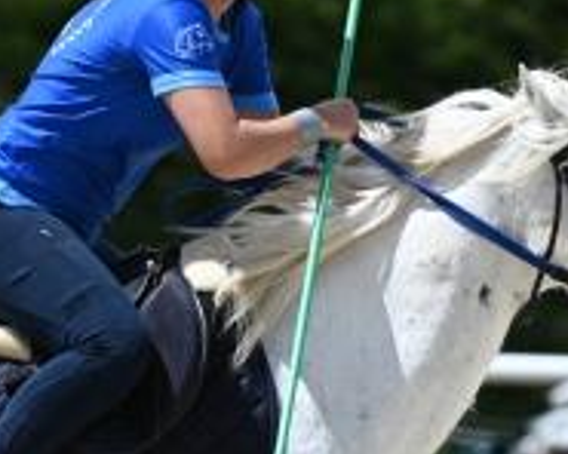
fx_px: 20442
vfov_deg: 1.3
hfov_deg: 1.6
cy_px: 540
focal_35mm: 1216
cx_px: 86
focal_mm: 300
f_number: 5.3
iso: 200
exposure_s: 1/1250
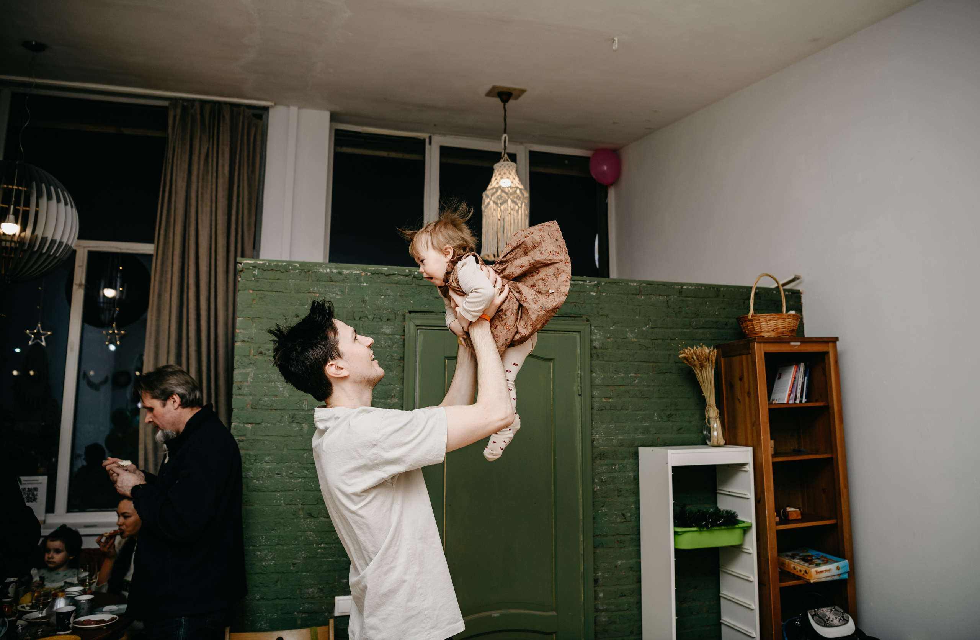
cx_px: 520
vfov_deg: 49.5
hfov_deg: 70.4
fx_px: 693
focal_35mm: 26
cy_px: 293
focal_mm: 24
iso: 125
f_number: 3.2
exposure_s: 1/160
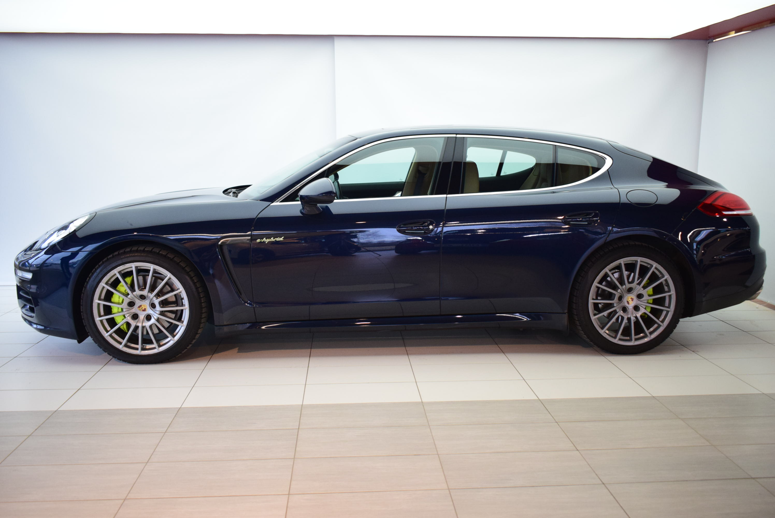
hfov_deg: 57.2
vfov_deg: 40.0
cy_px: 259
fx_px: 711
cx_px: 388
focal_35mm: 33
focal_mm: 22
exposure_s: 1/200
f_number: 3.8
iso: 1600
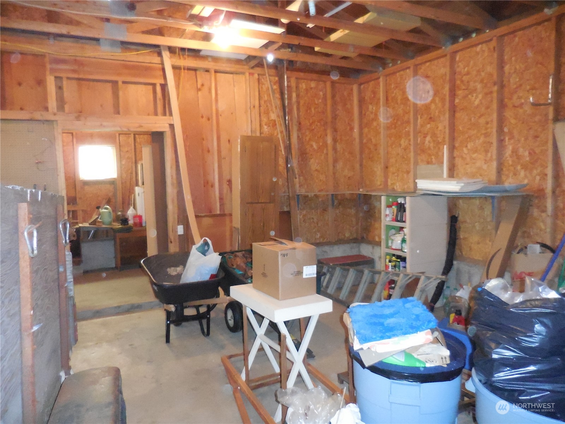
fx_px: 408
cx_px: 282
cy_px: 212
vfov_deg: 54.9
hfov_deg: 69.4
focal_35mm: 25
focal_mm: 4.5
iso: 1600
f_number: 3.3
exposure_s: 1/25
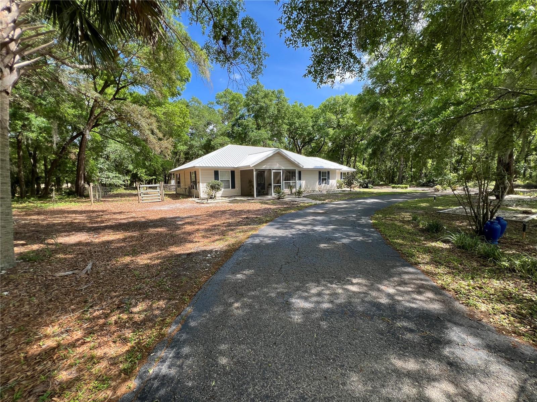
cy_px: 201
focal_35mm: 13
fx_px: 202
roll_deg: +0.9
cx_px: 268
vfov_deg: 89.9
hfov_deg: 106.2
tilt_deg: -6.7
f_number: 1.8
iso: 32
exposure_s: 1/398
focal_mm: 1.57
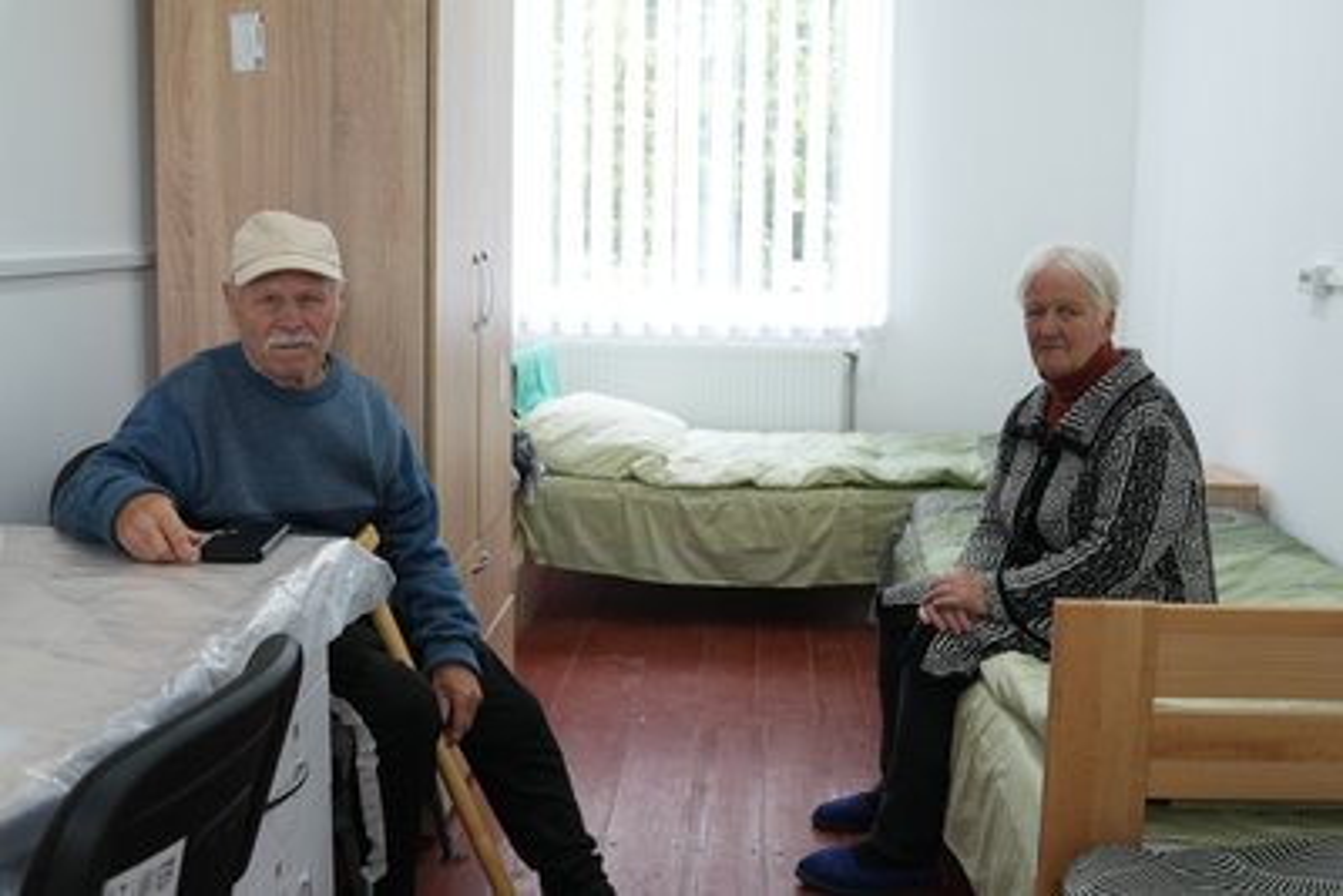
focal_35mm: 36
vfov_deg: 36.9
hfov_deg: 53.1
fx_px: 1343
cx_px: 672
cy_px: 448
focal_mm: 24
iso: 1000
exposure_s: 1/125
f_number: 3.2
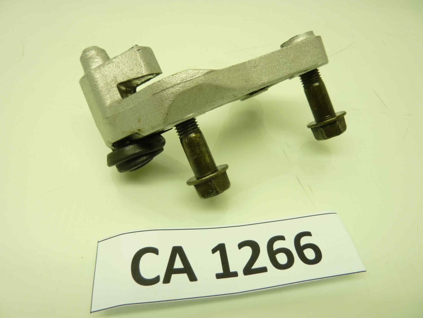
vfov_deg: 54.9
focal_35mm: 25
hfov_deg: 69.4
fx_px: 305
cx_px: 212
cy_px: 159
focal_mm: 4.1
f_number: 3.3
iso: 80
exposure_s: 1/25
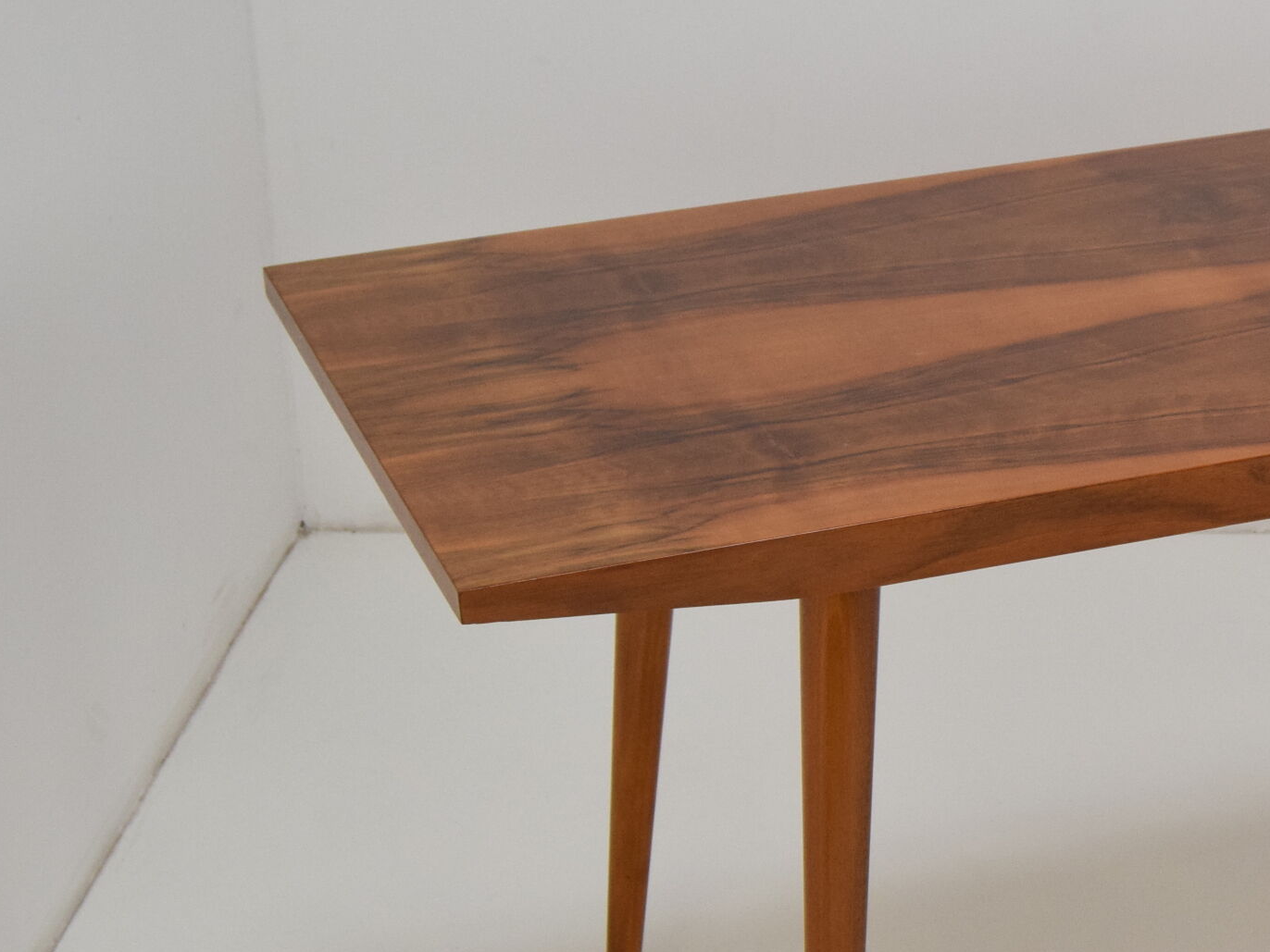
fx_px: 3926
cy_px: 607
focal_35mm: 107
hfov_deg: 17.9
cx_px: 1255
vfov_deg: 13.8
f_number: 8
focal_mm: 34
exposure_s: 1/250
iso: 1600
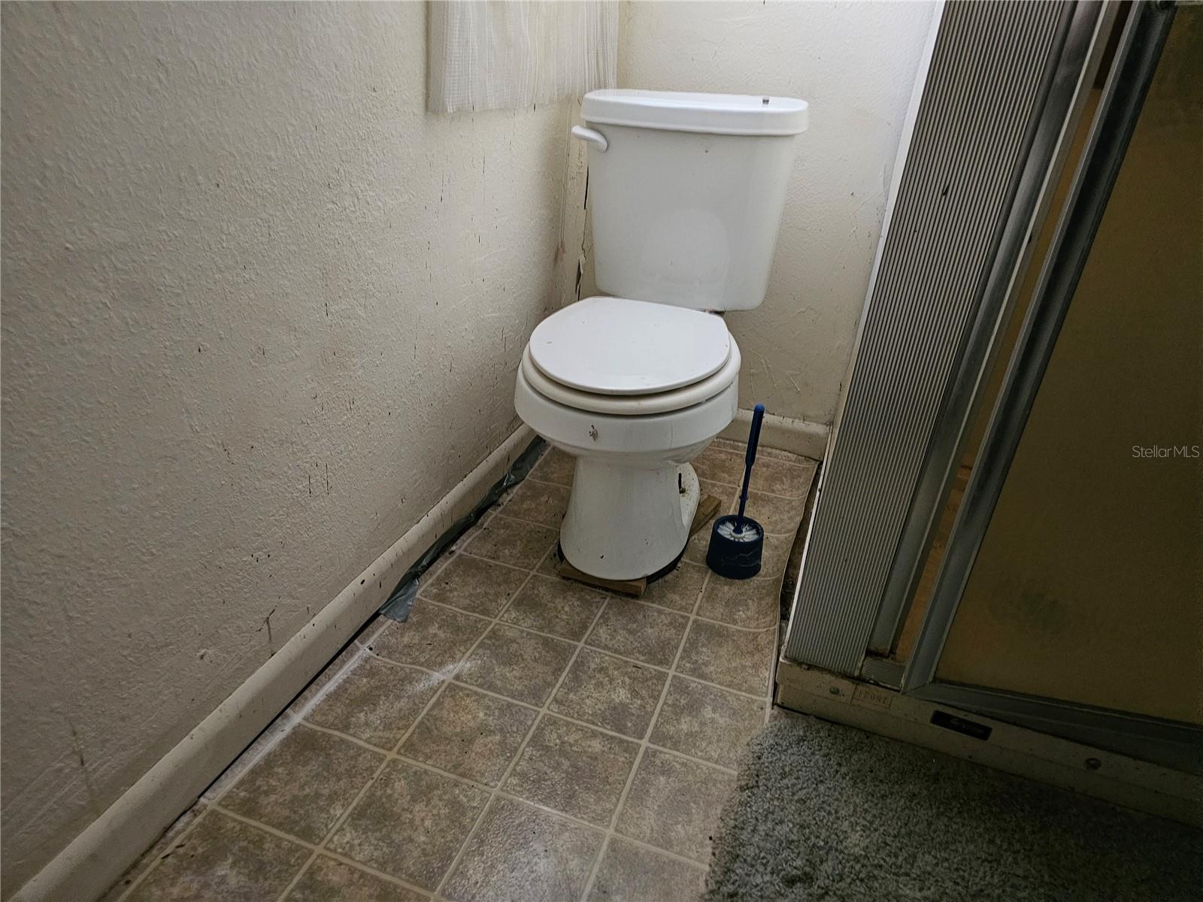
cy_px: 451
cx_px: 602
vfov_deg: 58.9
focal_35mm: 23
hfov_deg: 73.9
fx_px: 799
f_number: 1.7
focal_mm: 6.3
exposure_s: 1/24
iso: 800
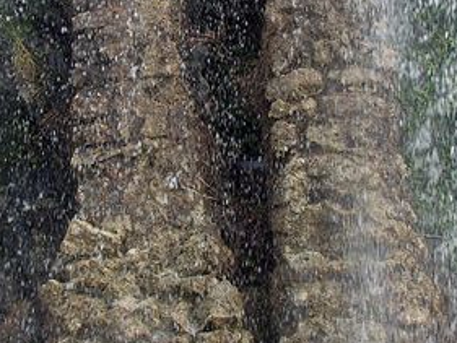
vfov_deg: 13.2
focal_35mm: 112
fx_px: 1479
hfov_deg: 17.5
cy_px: 172
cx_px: 182
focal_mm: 8.9
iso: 50
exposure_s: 1/224
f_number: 2.8
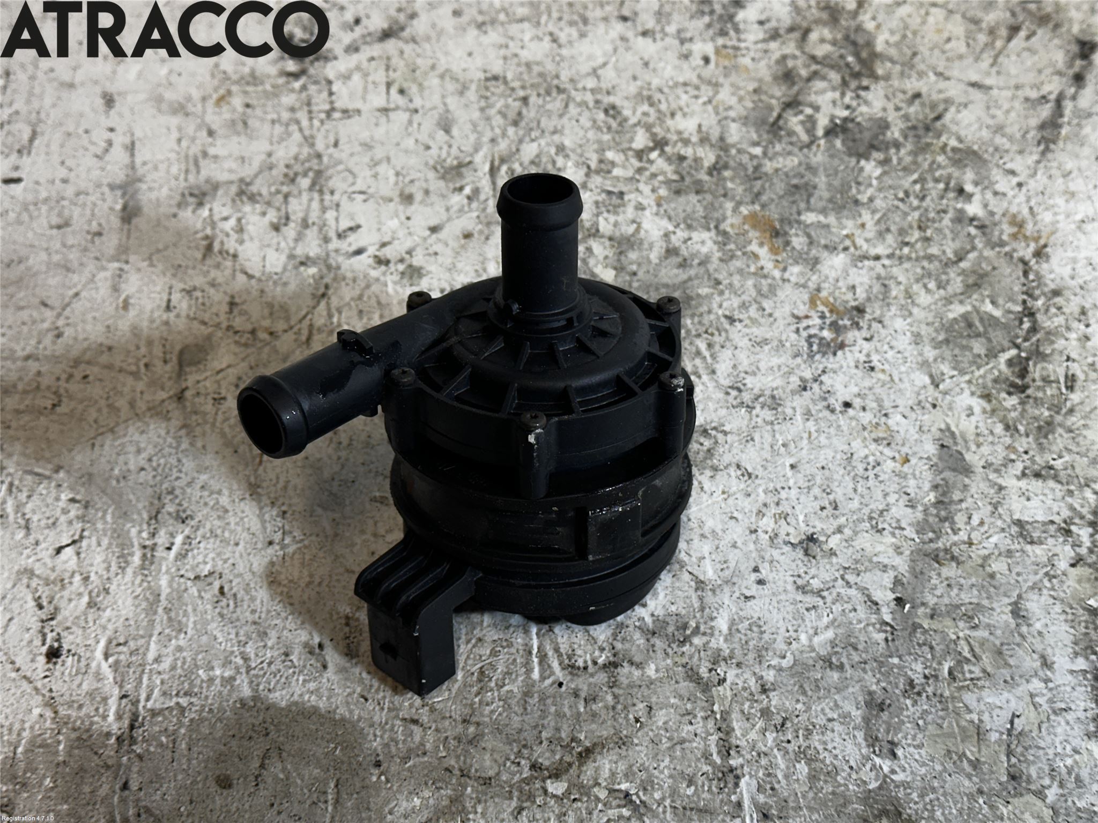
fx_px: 1523
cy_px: 412
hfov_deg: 39.7
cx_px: 549
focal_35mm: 48
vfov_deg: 30.3
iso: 80
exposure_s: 1/100
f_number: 1.78
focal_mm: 6.86
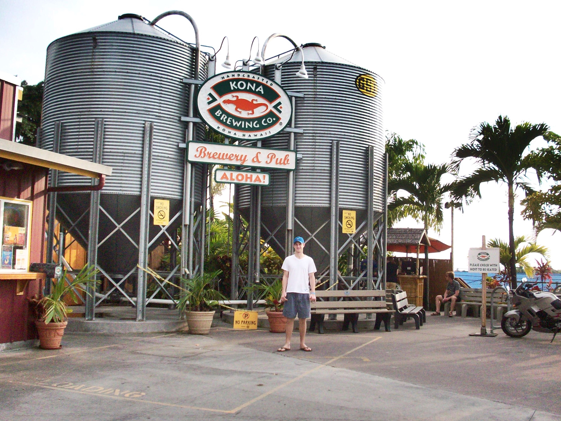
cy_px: 206
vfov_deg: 37.7
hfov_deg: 49.0
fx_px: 616
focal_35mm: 38
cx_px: 282
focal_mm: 6.2
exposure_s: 1/1151
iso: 200
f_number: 2.8
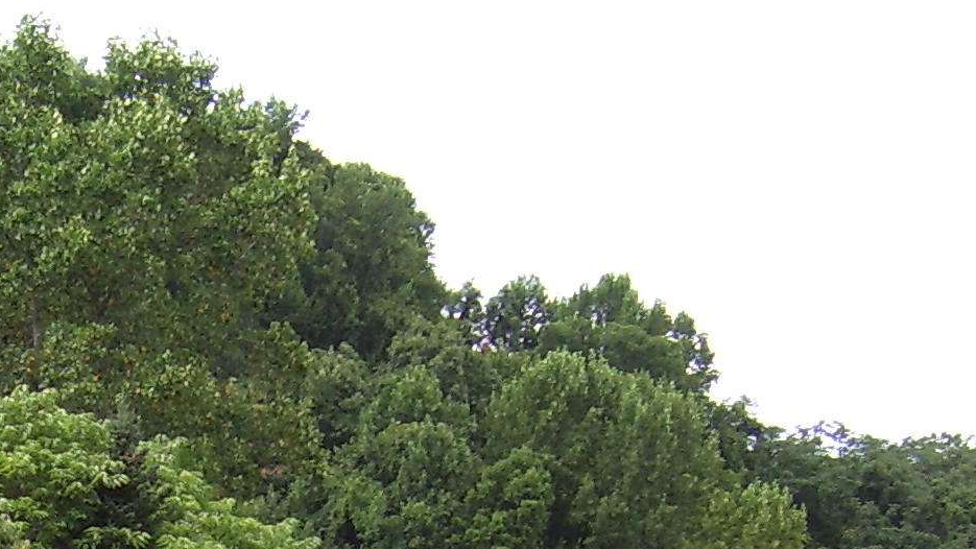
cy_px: 971
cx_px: 80
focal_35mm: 102
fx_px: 2640
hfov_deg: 20.5
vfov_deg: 11.1
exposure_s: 1/350
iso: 80
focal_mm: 5.6
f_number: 2.7
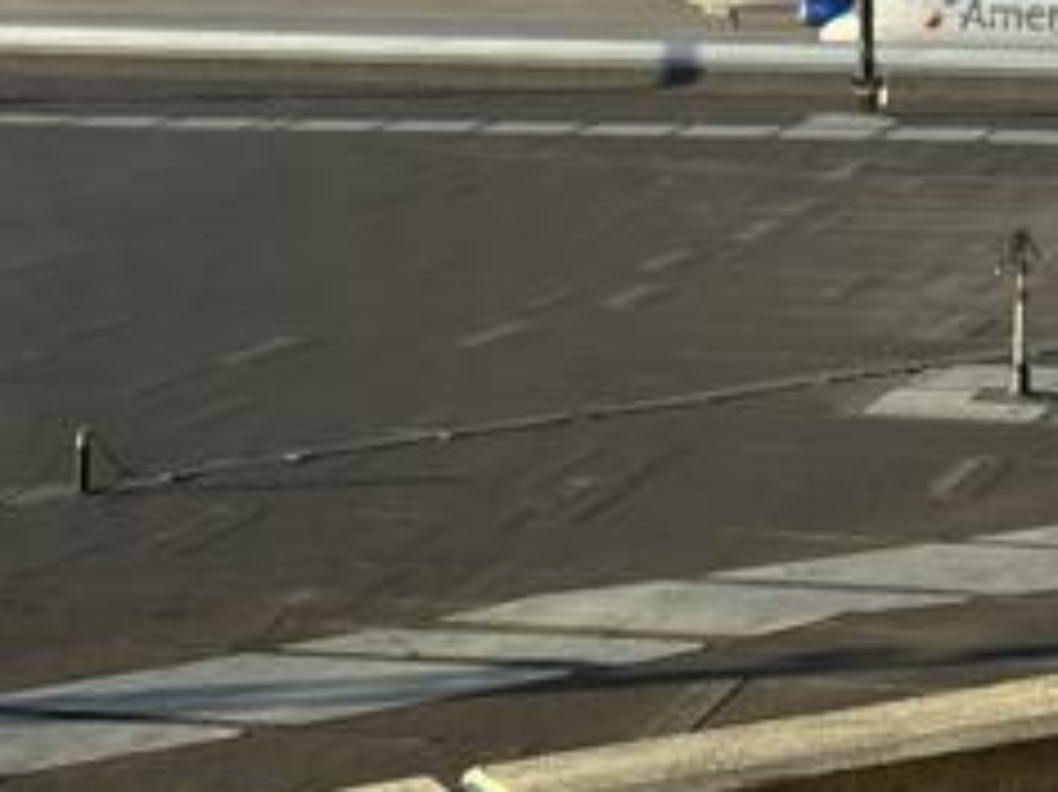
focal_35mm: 102
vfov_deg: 14.3
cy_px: 38
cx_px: 1040
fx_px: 3116
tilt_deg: -5.3
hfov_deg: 18.8
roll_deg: -0.2
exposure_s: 1/885
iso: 64
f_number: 1.78
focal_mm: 6.76
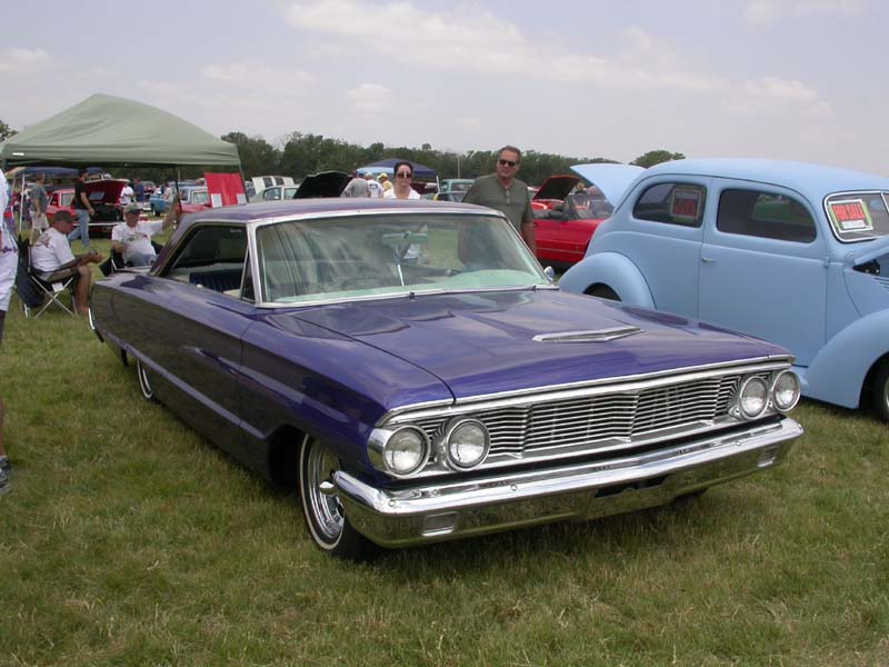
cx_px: 444
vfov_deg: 37.7
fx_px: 976
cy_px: 334
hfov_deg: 49.0
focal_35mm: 38
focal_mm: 7.85
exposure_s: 1/301
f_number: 7.5
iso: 100
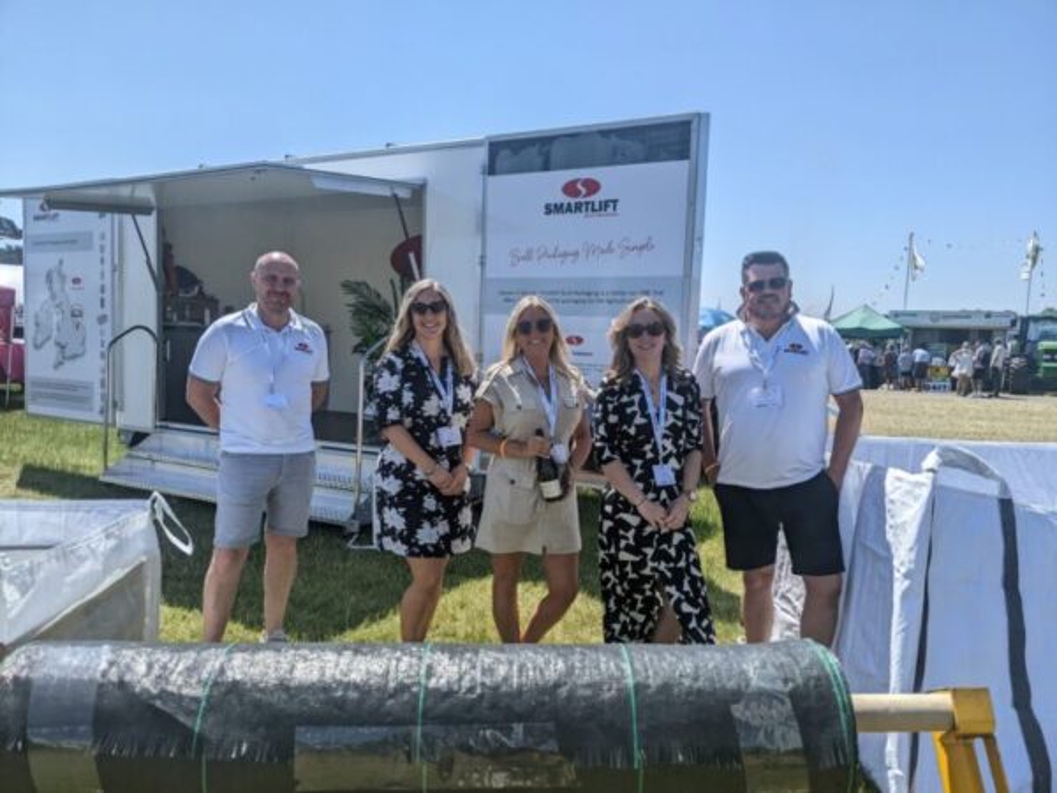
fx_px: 824
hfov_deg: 65.3
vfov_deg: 51.4
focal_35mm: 27
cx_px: 528
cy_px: 396
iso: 62
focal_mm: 4.44
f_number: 1.8
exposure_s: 1/3356
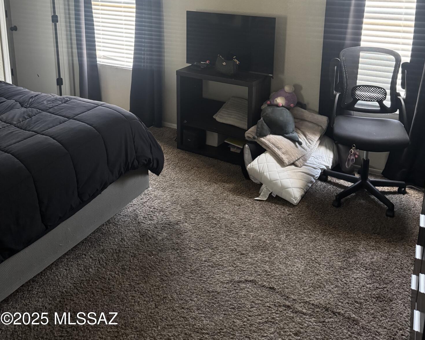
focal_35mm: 32
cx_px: 217
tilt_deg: -12.1
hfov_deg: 55.7
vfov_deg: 43.1
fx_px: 402
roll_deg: +0.3
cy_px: 55
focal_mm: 6.76
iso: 800
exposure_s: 1/40
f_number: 1.78
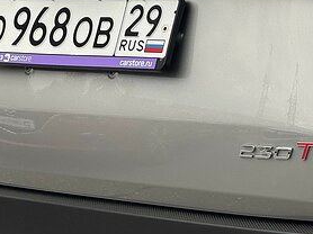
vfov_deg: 9.7
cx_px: 252
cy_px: 166
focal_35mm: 152
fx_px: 1373
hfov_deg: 12.9
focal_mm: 9
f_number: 2.8
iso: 40
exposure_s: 1/99
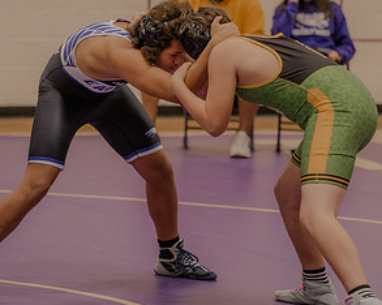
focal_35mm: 239
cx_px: 175
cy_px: 163
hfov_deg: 8.1
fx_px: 2700
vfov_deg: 6.5
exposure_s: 1/250
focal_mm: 125
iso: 3200
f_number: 2.8
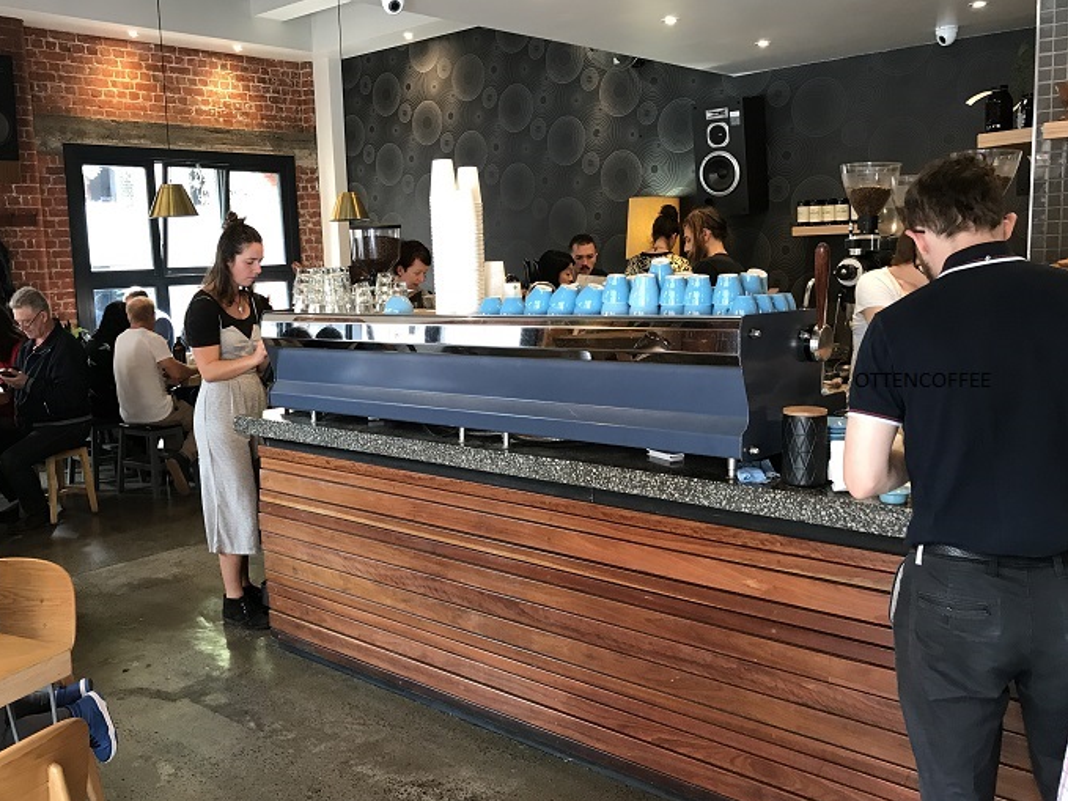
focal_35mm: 33
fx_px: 1018
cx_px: 469
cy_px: 409
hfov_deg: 55.2
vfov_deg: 42.9
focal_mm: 3.99
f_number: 1.8
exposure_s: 1/17
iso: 50
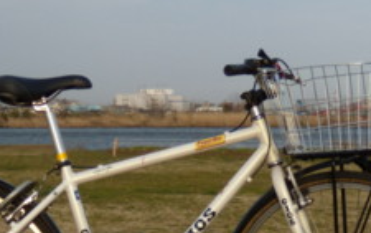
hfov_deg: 23.2
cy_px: 197
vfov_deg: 14.6
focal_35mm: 89
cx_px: 147
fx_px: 901
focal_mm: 7.5
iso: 80
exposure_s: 1/400
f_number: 3.7
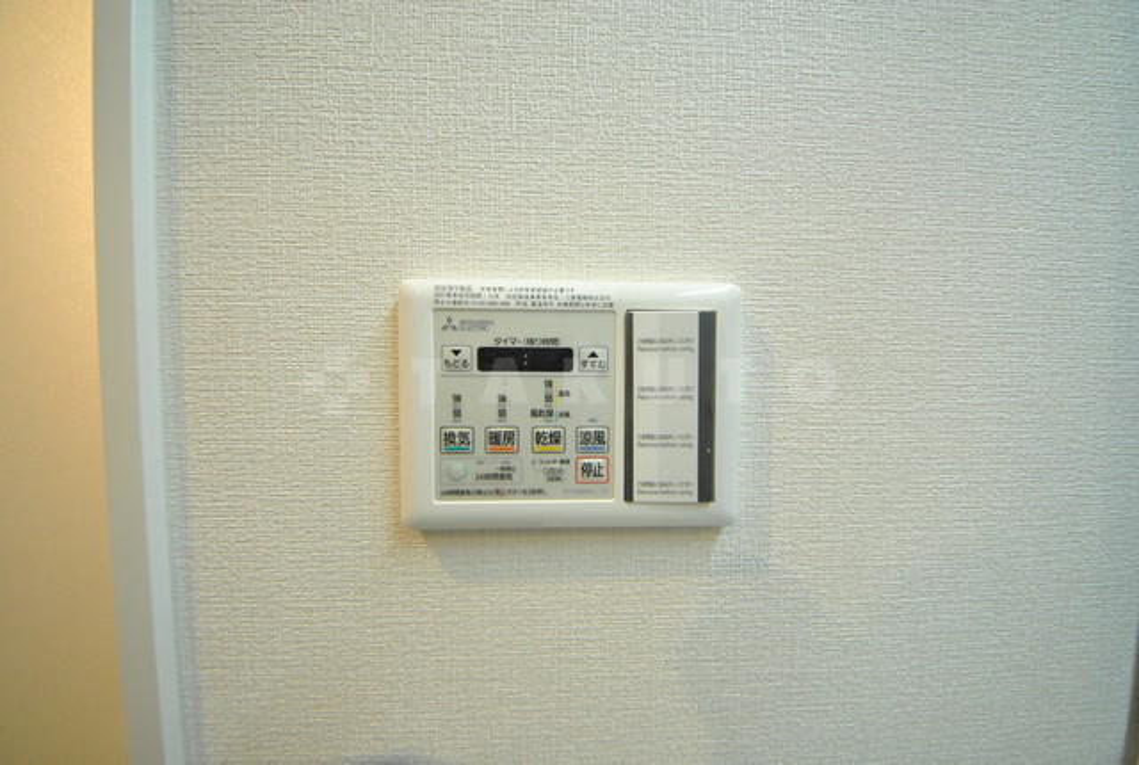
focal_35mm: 12
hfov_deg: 112.5
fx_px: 381
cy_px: 382
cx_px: 570
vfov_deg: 90.3
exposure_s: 1/80
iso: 1600
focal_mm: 8
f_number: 4.5
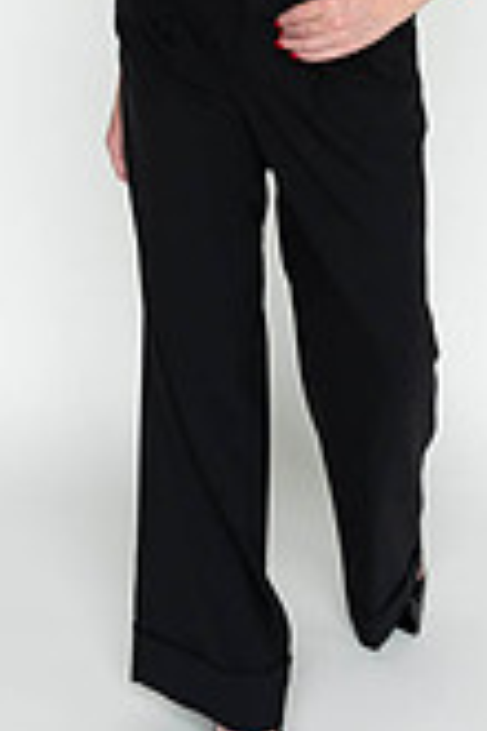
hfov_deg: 16.6
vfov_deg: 23.8
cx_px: 323
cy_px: 18
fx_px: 1664
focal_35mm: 82
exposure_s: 1/125
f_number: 6.3
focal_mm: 30
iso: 640
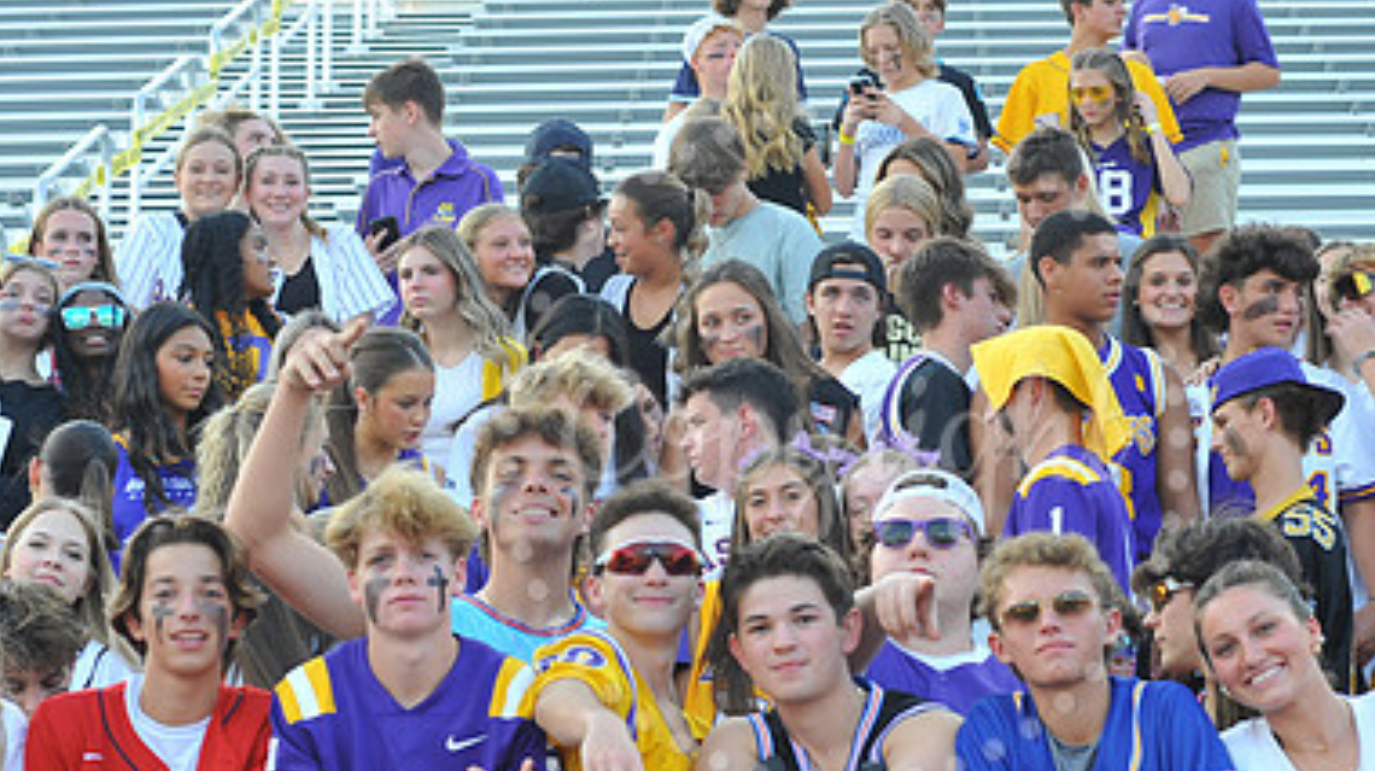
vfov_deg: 9.4
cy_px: 445
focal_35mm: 128
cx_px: 843
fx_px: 4663
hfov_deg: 16.8
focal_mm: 80
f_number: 6.3
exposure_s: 1/80
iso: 250
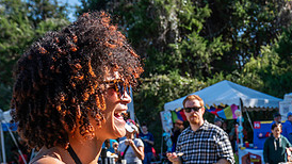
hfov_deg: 28.1
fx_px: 550
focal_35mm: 71
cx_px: 285
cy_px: 191
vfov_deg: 16.4
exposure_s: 1/500
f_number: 4.5
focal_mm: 32
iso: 160
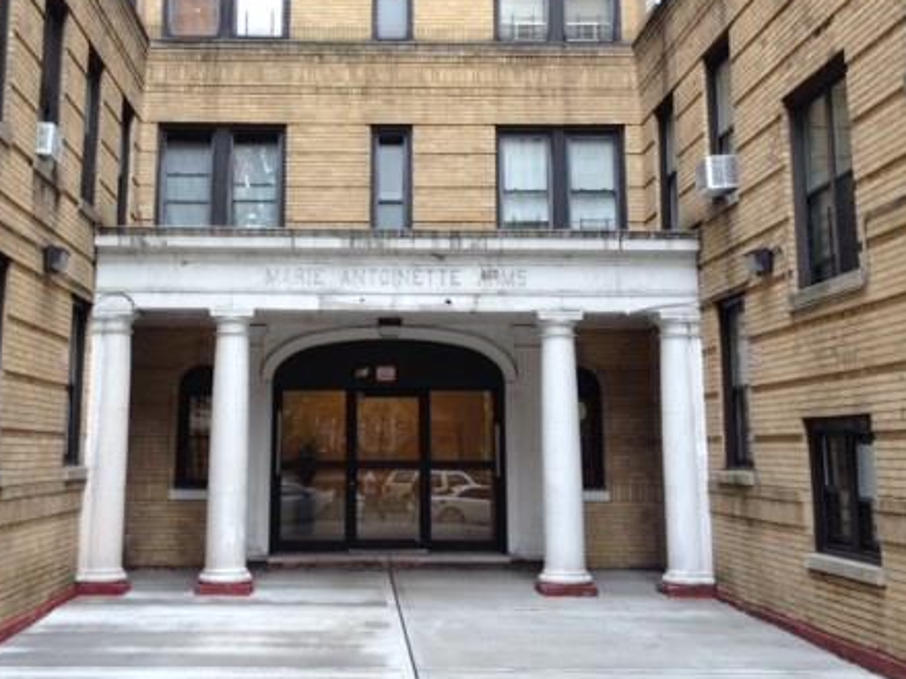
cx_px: 365
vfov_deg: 28.3
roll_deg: -0.3
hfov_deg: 37.4
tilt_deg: +11.3
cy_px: 204
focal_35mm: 51
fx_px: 1334
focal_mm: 4.28
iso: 64
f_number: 2.4
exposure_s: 1/60
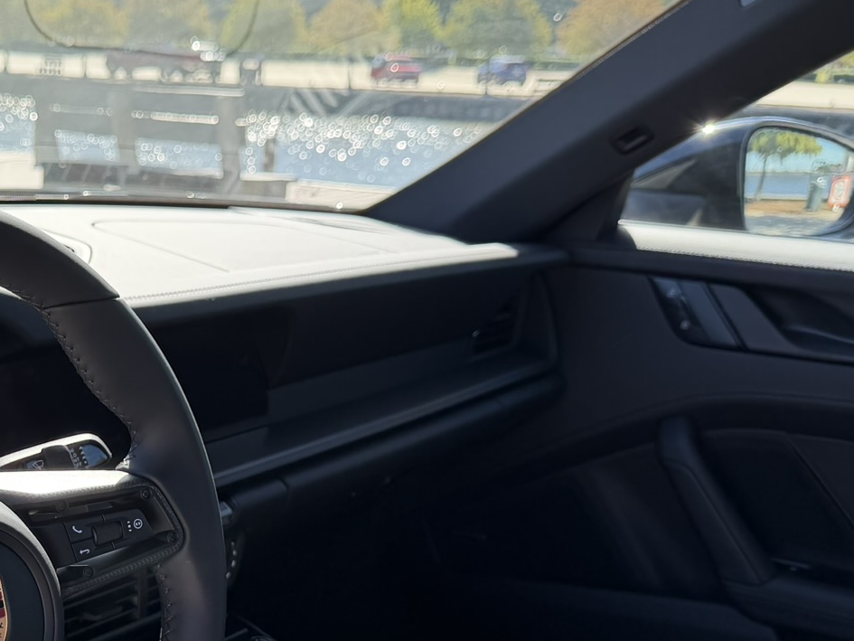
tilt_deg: -20.2
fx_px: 1283
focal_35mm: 52
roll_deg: -2.0
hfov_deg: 34.8
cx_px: 91
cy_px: 529
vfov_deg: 27.4
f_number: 1.78
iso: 100
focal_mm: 6.76
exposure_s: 1/955
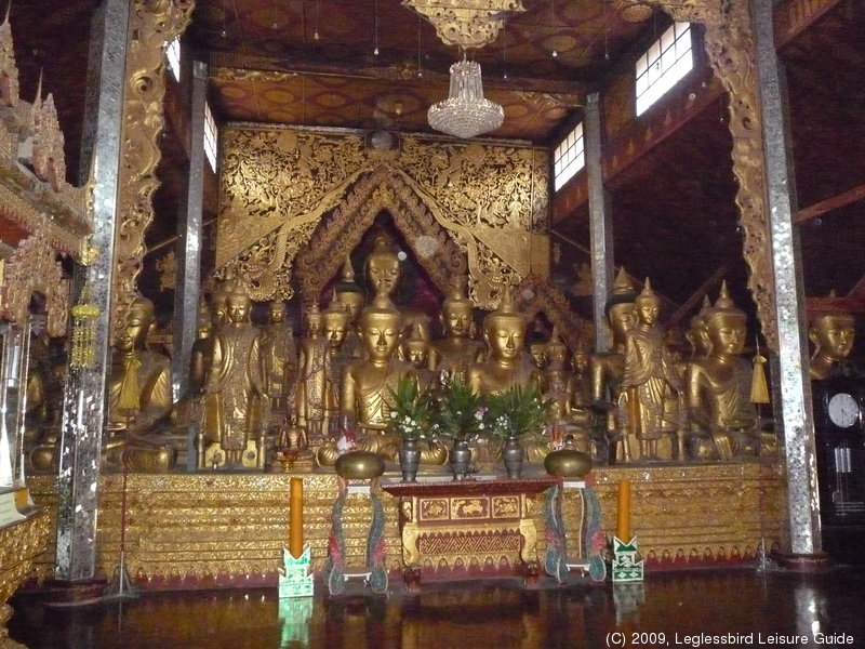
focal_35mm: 28
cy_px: 324
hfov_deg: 63.4
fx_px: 700
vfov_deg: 49.7
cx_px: 432
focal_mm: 4.4
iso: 1600
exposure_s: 1/30
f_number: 2.8
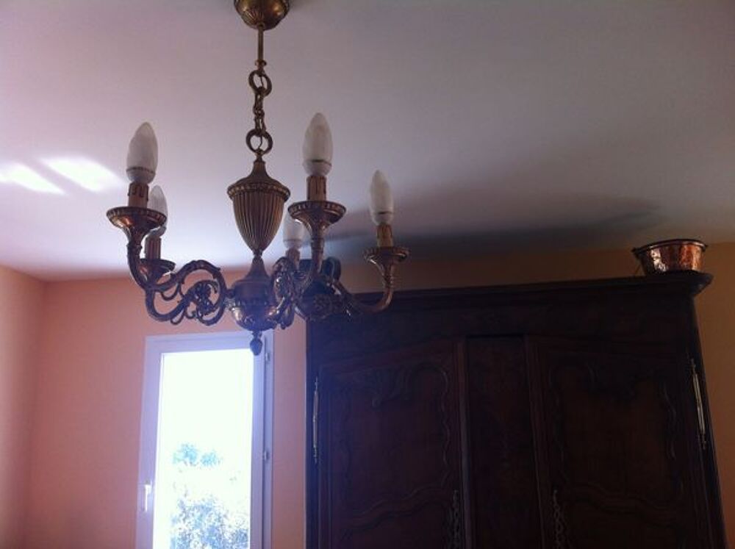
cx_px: 368
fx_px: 742
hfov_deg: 52.7
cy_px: 274
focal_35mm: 35
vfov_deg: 40.6
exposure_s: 1/120
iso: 125
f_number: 2.8
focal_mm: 3.85
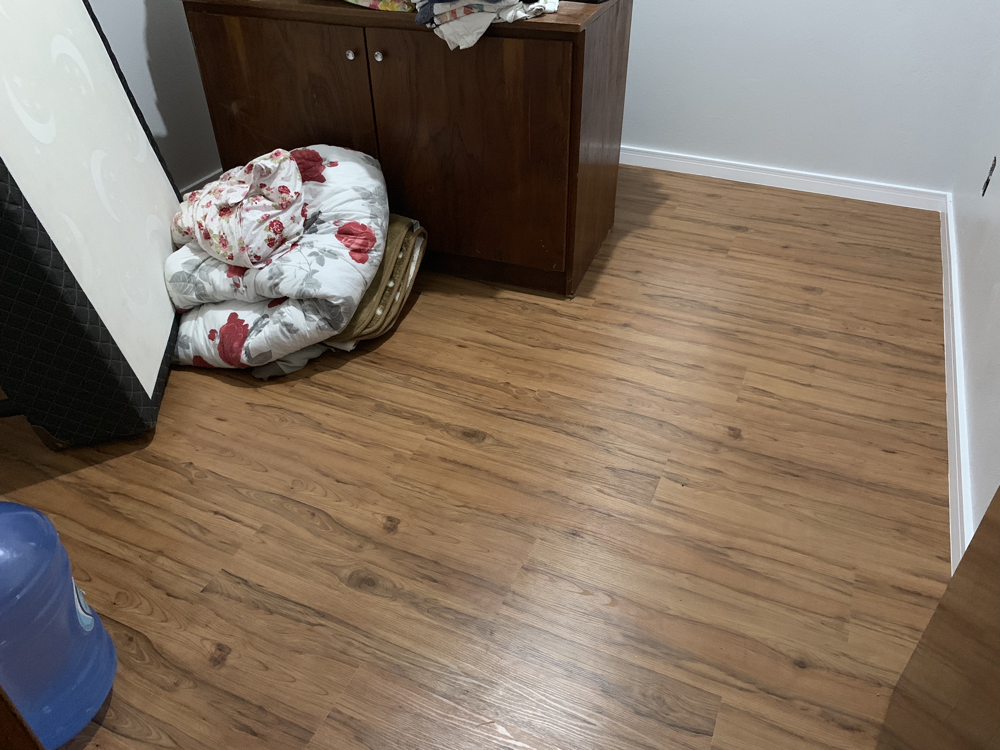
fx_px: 751
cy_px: 375
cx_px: 500
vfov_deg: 53.1
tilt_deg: -37.8
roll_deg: +0.1
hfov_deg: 67.3
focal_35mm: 26
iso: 640
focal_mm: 4.25
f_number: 1.8
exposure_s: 1/30
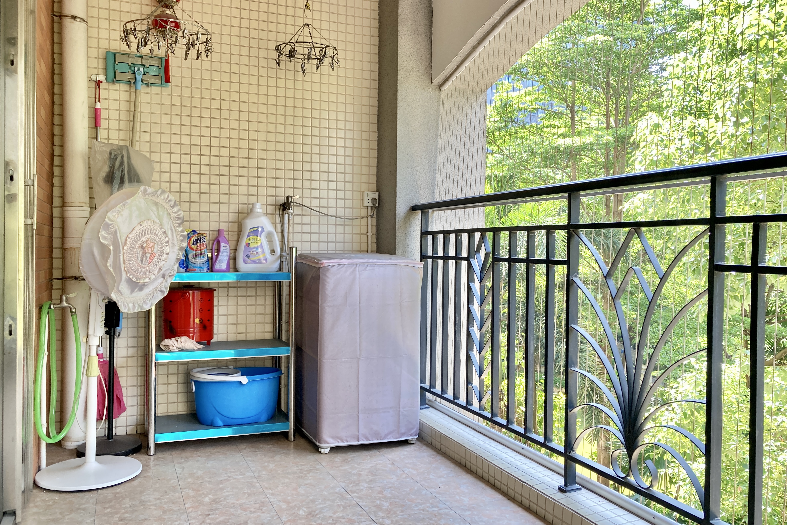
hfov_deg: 61.9
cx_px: 386
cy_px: 259
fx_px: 656
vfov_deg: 43.6
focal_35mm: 30
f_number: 1.8
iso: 64
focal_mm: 3.99
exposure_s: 1/100
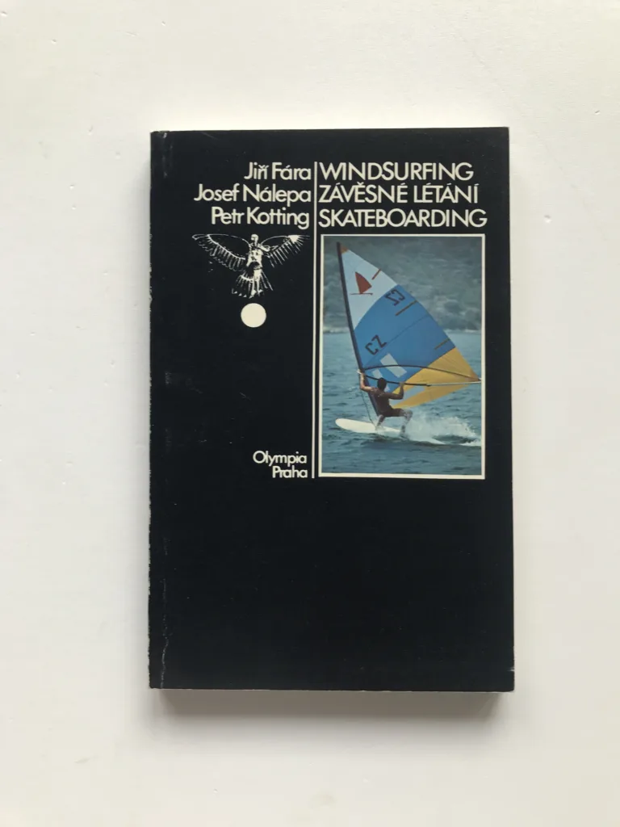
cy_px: 414
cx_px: 310
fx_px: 669
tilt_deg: -88.5
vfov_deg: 63.4
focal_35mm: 28
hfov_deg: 49.7
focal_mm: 3.99
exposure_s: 1/50
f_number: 1.8
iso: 25
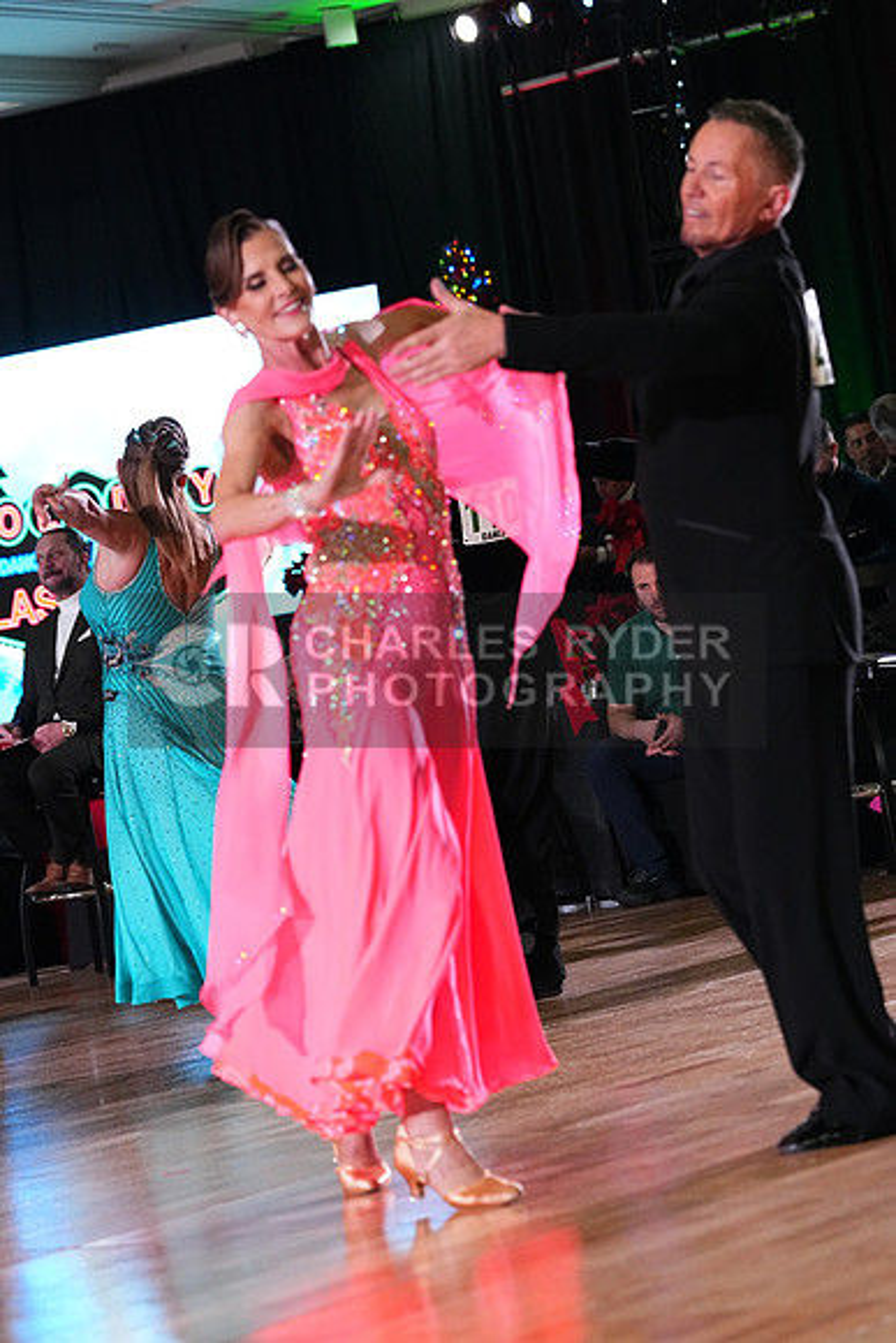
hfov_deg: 11.0
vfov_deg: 16.4
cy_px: 672
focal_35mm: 125
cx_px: 448
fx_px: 4664
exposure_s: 1/400
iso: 6400
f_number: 5
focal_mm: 125
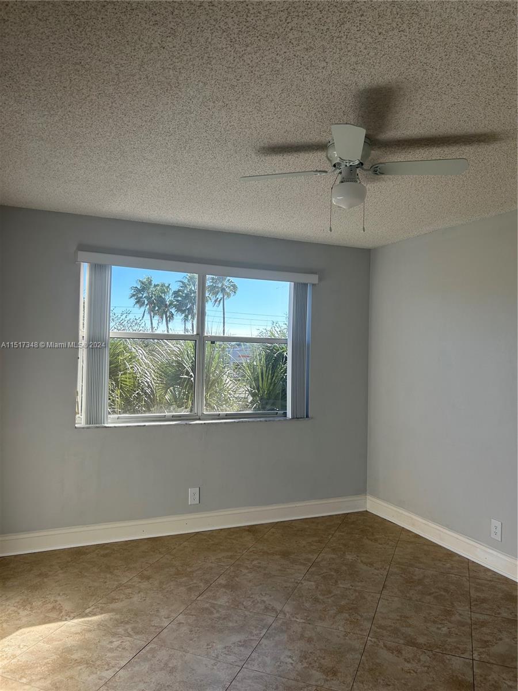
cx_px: 259
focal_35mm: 26
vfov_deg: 67.3
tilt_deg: +0.0
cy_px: 346
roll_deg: -2.4
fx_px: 519
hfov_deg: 53.1
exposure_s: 1/506
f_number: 1.5
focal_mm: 5.7
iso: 50
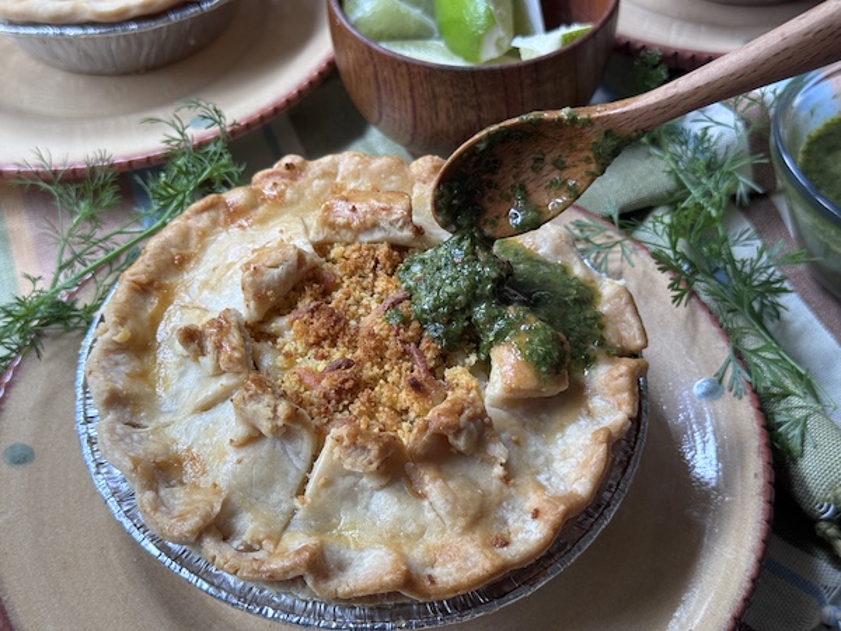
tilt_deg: -50.1
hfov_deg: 39.7
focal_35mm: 48
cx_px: 420
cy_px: 316
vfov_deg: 30.3
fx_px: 1166
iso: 100
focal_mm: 6.76
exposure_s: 1/60
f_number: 1.78
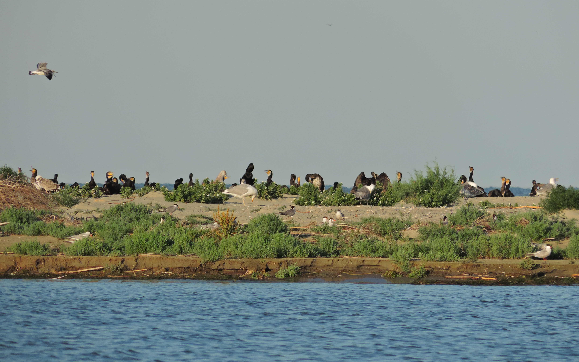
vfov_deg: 1.5
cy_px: 137
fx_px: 14217
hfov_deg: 2.3
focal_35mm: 901
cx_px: 307
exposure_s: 1/400
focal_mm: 133.7
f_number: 5.1
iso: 80
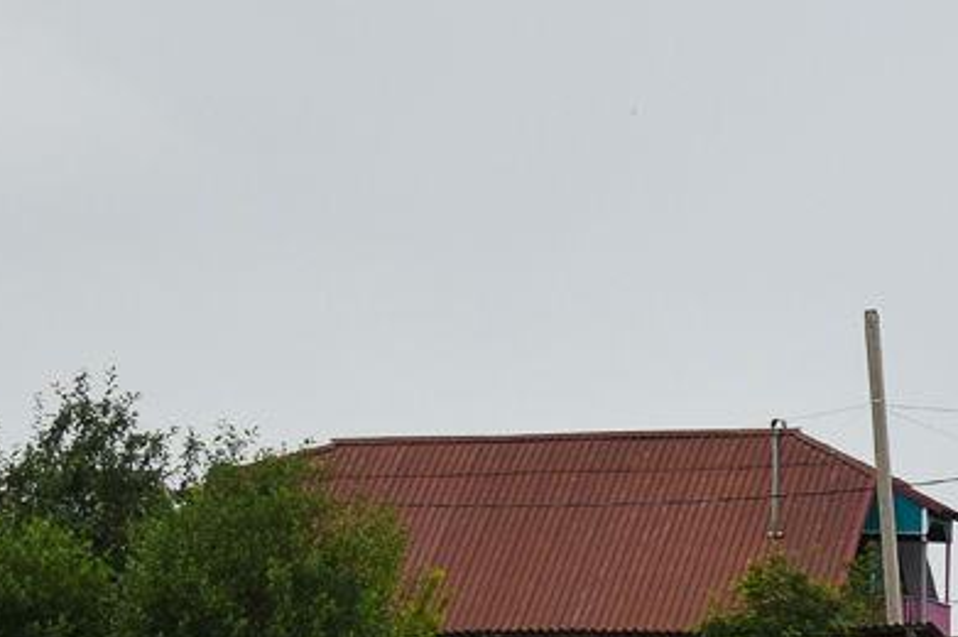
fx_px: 5637
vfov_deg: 6.4
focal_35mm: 212
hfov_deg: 9.4
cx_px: 1433
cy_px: 703
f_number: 5.6
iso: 400
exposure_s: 1/640
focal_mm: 46
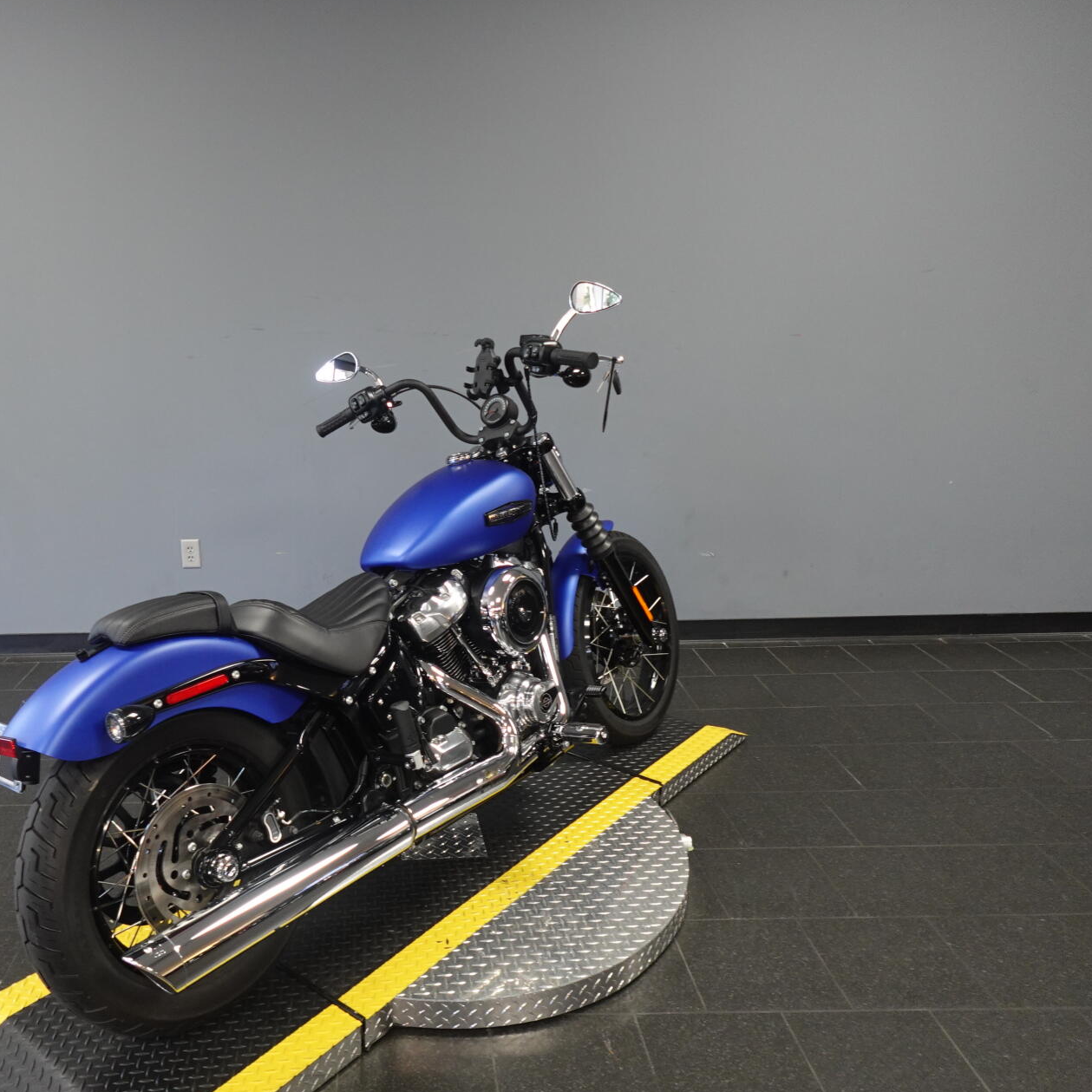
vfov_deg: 59.1
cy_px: 537
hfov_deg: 58.0
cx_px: 380
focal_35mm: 27
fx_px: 964
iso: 500
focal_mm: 7.6
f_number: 2
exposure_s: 1/80
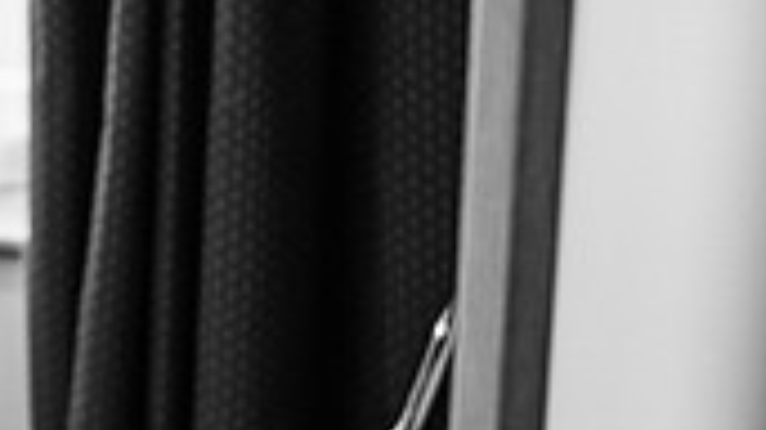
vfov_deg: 9.8
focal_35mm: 124
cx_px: -148
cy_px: 161
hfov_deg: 16.6
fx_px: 2517
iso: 400
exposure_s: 1/250
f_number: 1.8
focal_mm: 35
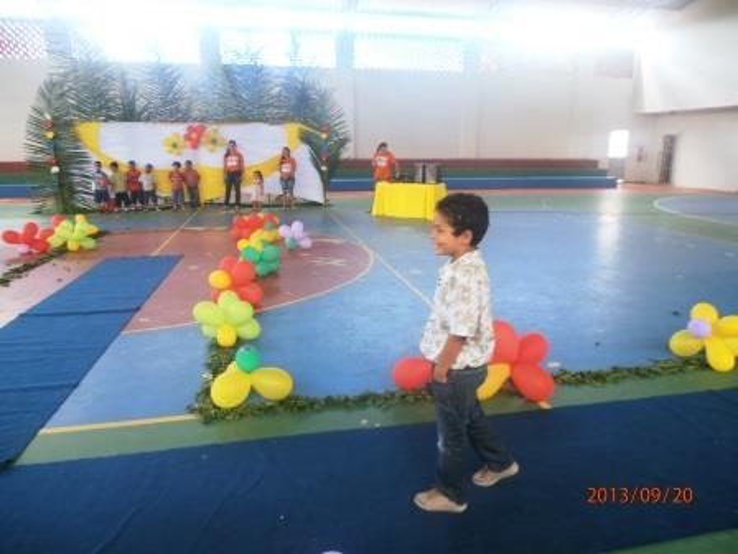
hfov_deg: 71.6
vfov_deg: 56.8
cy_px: 277
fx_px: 512
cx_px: 369
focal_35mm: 24
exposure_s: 1/30
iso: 100
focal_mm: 4.2
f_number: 3
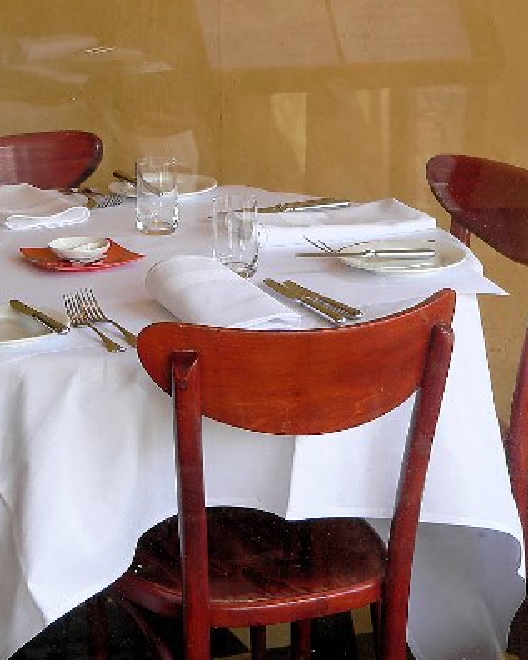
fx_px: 2050
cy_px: 328
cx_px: 152
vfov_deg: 18.3
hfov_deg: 14.6
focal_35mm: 105
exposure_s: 1/60
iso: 100
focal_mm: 13.3
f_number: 2.8
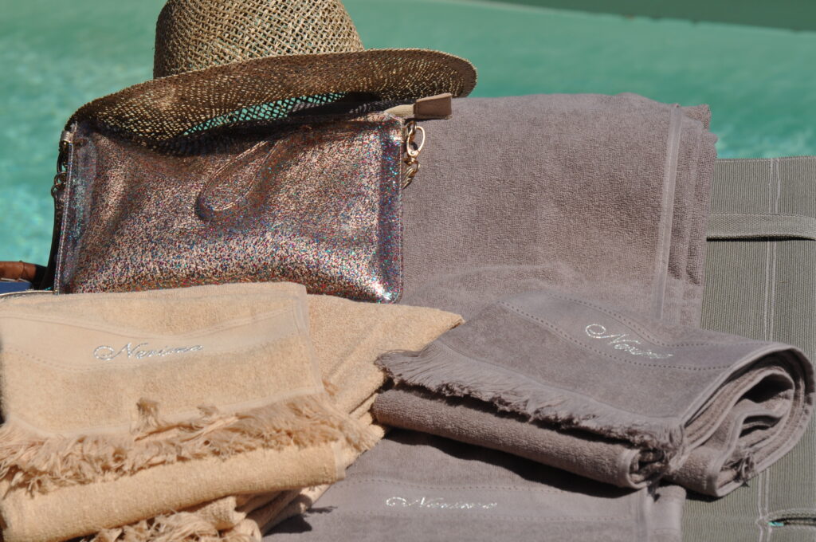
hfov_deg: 11.2
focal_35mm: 183
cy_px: 271
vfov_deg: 7.5
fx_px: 4143
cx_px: 408
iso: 200
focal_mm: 122
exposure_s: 1/500
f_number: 11
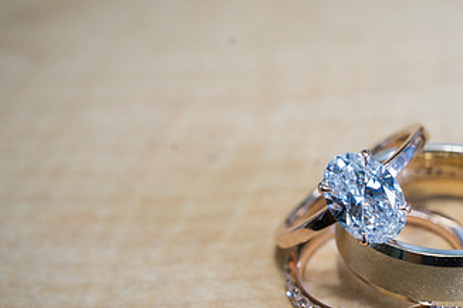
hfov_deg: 30.2
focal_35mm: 65
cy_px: 188
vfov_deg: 20.9
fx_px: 836
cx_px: 372
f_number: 8
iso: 1600
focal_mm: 35
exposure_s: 1/125
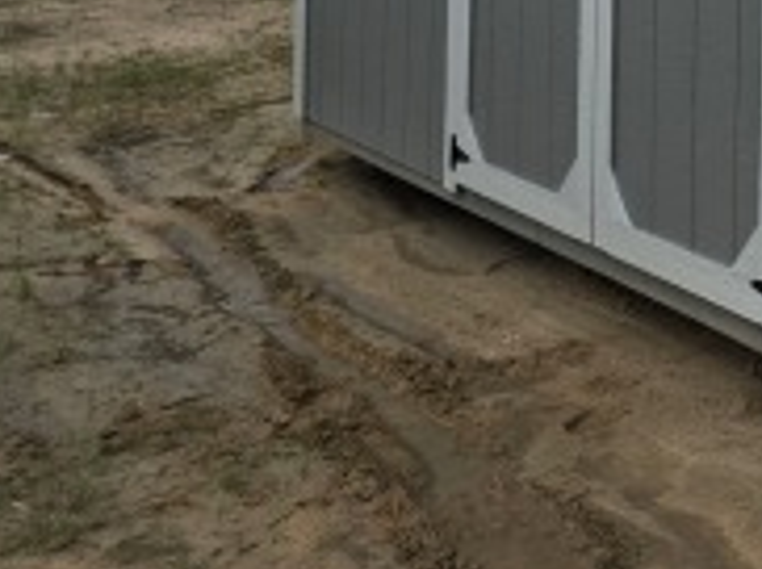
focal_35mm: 81
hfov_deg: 20.2
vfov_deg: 16.4
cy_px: -310
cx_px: 1193
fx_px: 1781
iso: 80
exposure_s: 1/5778
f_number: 1.7
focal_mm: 6.3
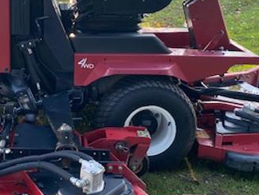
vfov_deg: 22.7
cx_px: 76
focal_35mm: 64
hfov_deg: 29.9
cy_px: 43
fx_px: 479
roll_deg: -1.4
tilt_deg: -12.4
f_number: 1.8
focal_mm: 4.25
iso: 80
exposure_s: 1/122
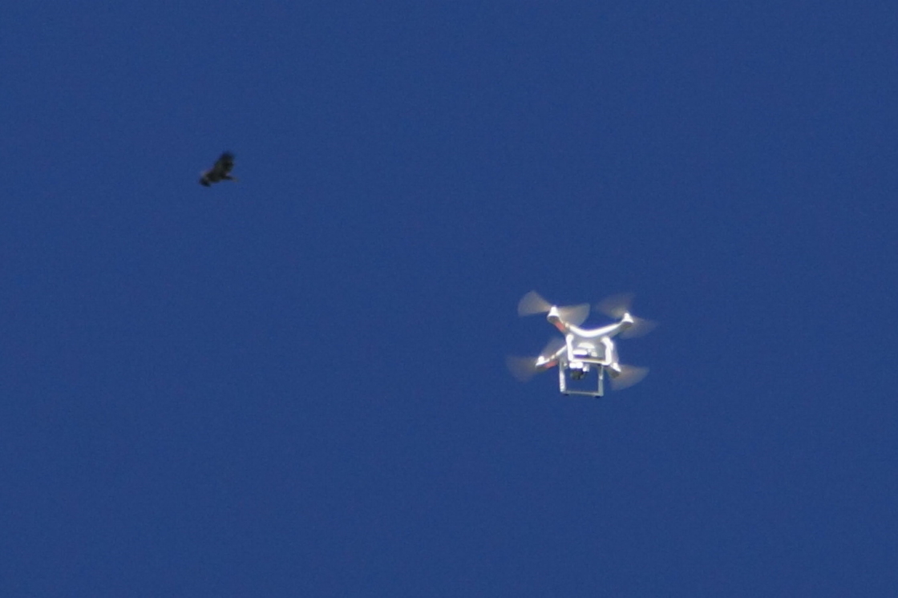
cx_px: 449
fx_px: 9351
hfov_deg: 5.5
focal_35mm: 375
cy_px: 299
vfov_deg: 3.7
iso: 320
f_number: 6.3
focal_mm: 250
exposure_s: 1/400
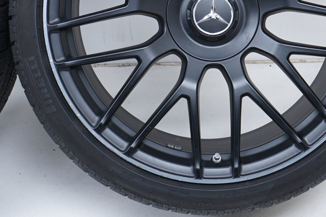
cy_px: 13
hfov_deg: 22.3
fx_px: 823
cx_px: 213
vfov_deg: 14.8
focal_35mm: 91
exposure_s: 1/125
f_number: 7.1
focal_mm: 46
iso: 250
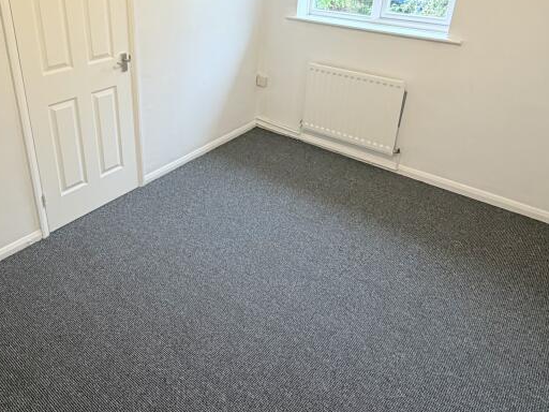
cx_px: 211
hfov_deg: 62.7
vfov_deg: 48.6
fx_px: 444
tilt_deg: -24.9
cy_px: 128
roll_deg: +0.8
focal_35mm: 28
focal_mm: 2.22
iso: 160
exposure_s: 1/50
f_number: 2.2
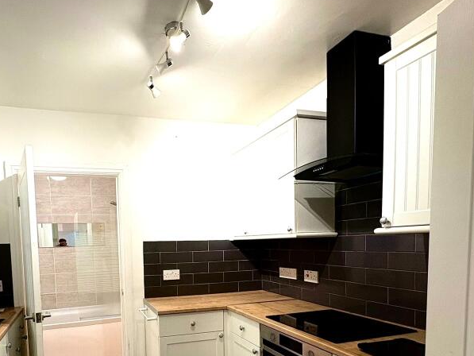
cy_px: 268
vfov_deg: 54.2
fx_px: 329
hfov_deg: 70.5
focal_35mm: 24
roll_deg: +1.6
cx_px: 179
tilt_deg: -4.7
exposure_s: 1/100
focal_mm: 2.22
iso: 200
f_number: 2.2
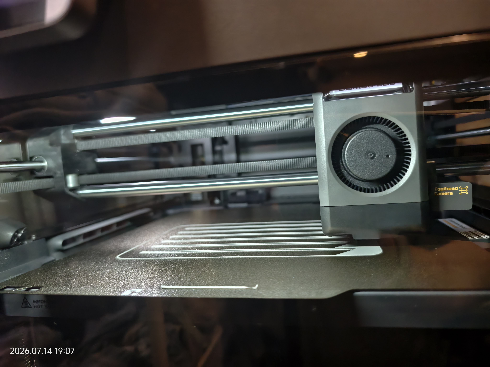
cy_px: 184
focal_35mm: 23
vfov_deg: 58.9
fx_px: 326
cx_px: 245
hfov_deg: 73.9
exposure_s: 1/206
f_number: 1.57
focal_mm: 6.54
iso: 2327
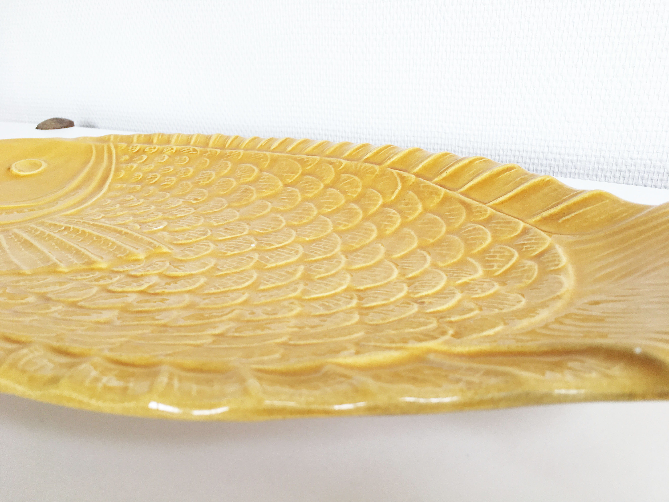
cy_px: 251
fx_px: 560
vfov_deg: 48.2
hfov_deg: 61.7
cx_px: 334
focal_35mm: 29
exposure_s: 1/100
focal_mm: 4.15
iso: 32
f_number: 2.2
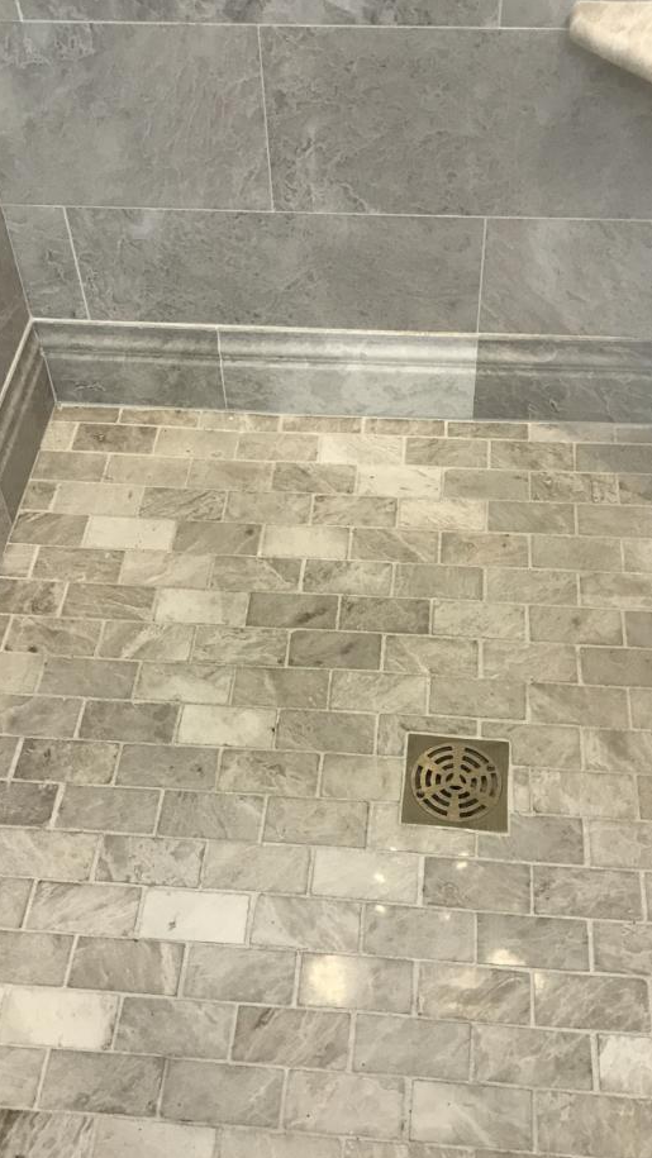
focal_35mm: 40
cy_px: 614
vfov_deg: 50.4
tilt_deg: -50.6
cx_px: 339
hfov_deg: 29.7
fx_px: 1229
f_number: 1.8
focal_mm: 3.99
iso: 25
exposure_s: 1/40
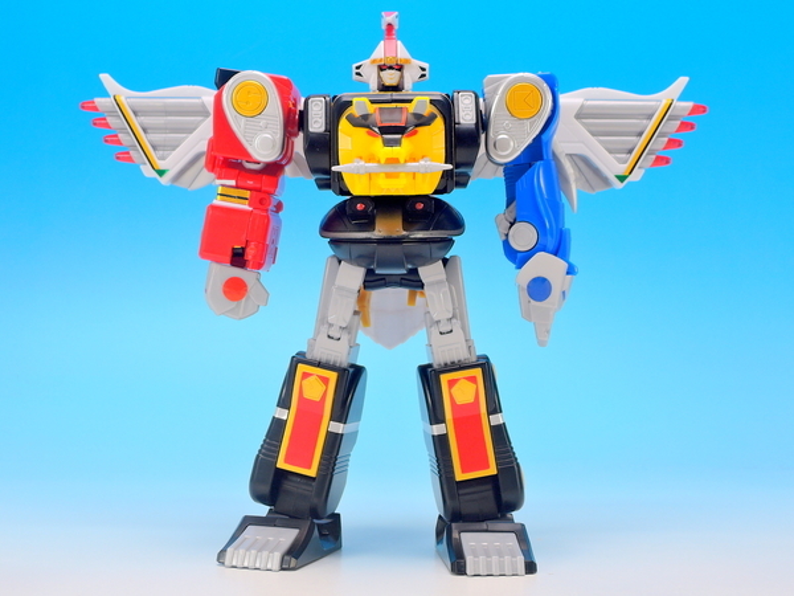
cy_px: 298
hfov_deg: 32.2
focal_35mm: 60
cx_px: 397
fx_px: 1376
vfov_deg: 24.4
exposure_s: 1/1.6
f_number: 5.8
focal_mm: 12.8
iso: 80
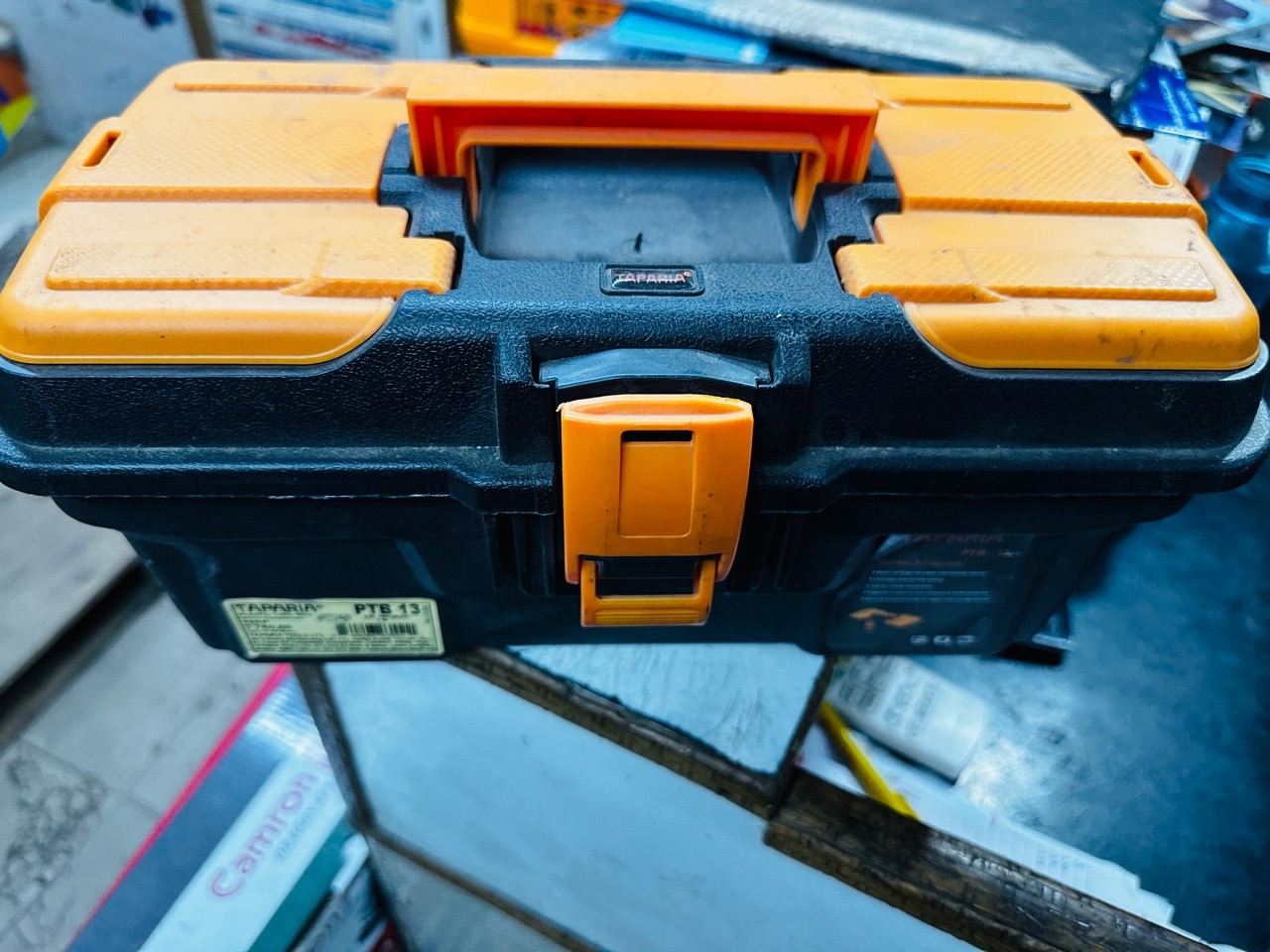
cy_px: 476
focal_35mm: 24
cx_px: 635
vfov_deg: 56.8
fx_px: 881
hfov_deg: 71.6
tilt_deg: -45.5
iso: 250
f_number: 1.78
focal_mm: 6.86
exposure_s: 1/60
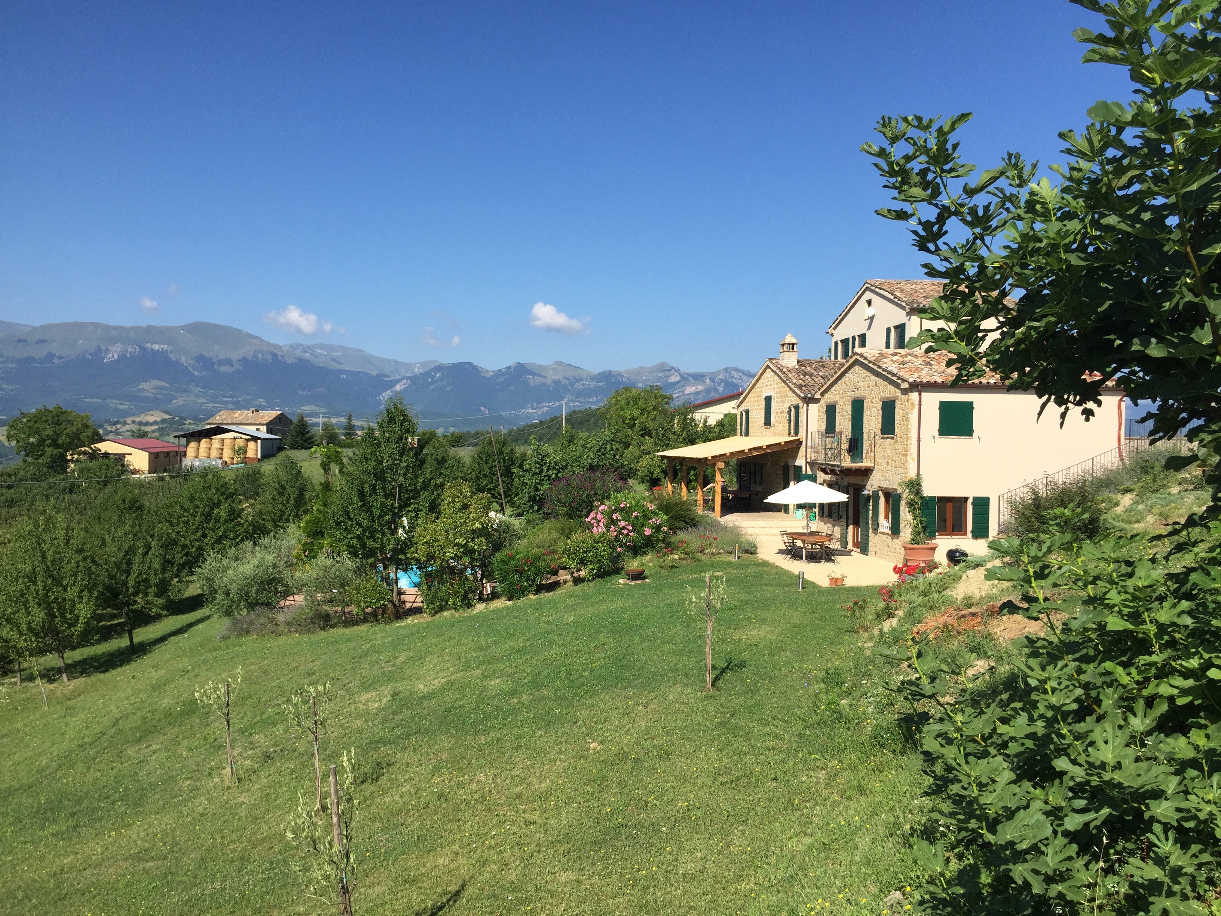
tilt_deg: -0.8
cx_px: 610
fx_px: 1023
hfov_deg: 61.7
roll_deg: -1.6
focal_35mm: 29
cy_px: 458
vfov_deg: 48.2
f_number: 2.2
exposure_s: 1/2083
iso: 32
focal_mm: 4.15
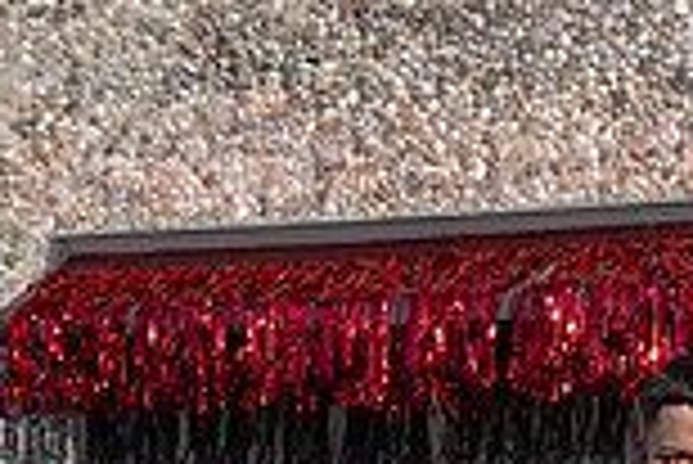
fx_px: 3834
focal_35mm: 199
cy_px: 987
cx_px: 585
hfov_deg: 10.3
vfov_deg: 6.7
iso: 320
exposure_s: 1/2000
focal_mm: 68
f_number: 5
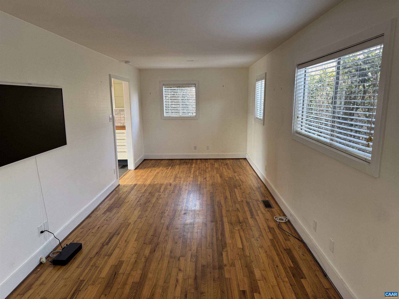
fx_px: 277
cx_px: 200
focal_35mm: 24
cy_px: 150
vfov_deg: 56.8
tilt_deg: -11.7
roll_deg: +0.3
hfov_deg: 71.6
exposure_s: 1/120
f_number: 1.78
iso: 160
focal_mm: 6.76
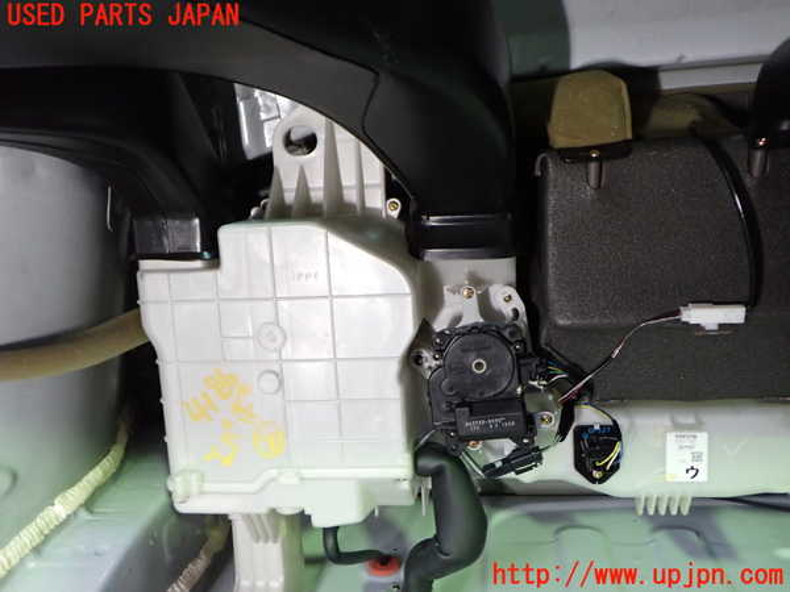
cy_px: 296
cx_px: 395
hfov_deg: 60.0
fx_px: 685
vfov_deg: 46.8
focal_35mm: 30
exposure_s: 1/30
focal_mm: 5.4
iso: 400
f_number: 2.3
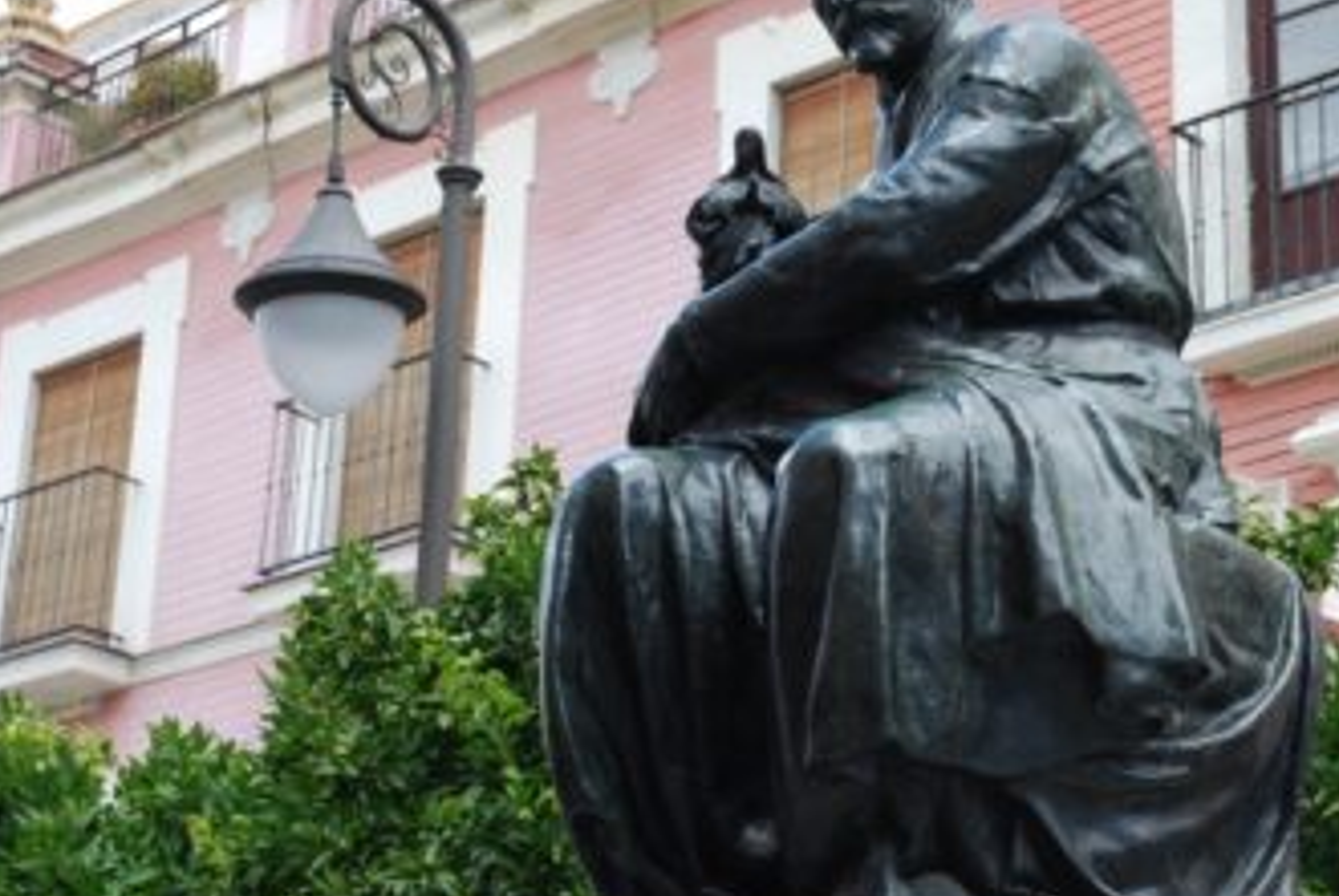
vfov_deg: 15.1
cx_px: 807
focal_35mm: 91
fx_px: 3389
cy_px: 330
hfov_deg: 22.3
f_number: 5.6
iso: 125
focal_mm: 40
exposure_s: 1/125
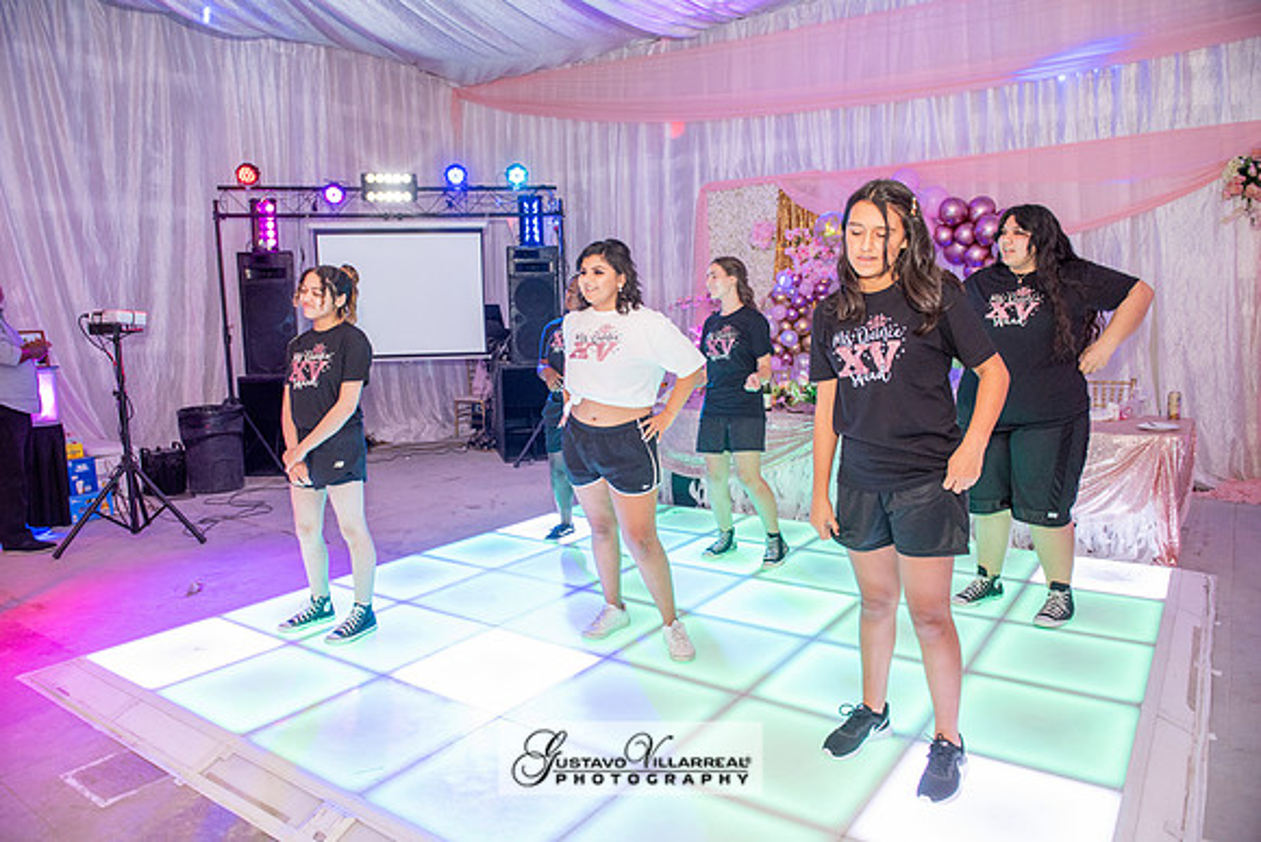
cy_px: 421
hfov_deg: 73.7
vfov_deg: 53.2
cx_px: 630
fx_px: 841
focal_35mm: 24
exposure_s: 1/60
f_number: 4
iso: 1250
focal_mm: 24
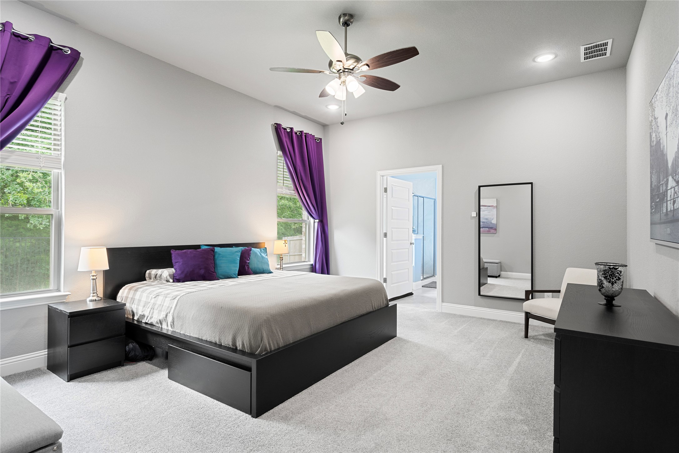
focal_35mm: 18
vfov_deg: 67.4
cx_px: 340
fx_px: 339
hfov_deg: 90.0
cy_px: 226
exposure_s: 1/2
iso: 200
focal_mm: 18
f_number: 8
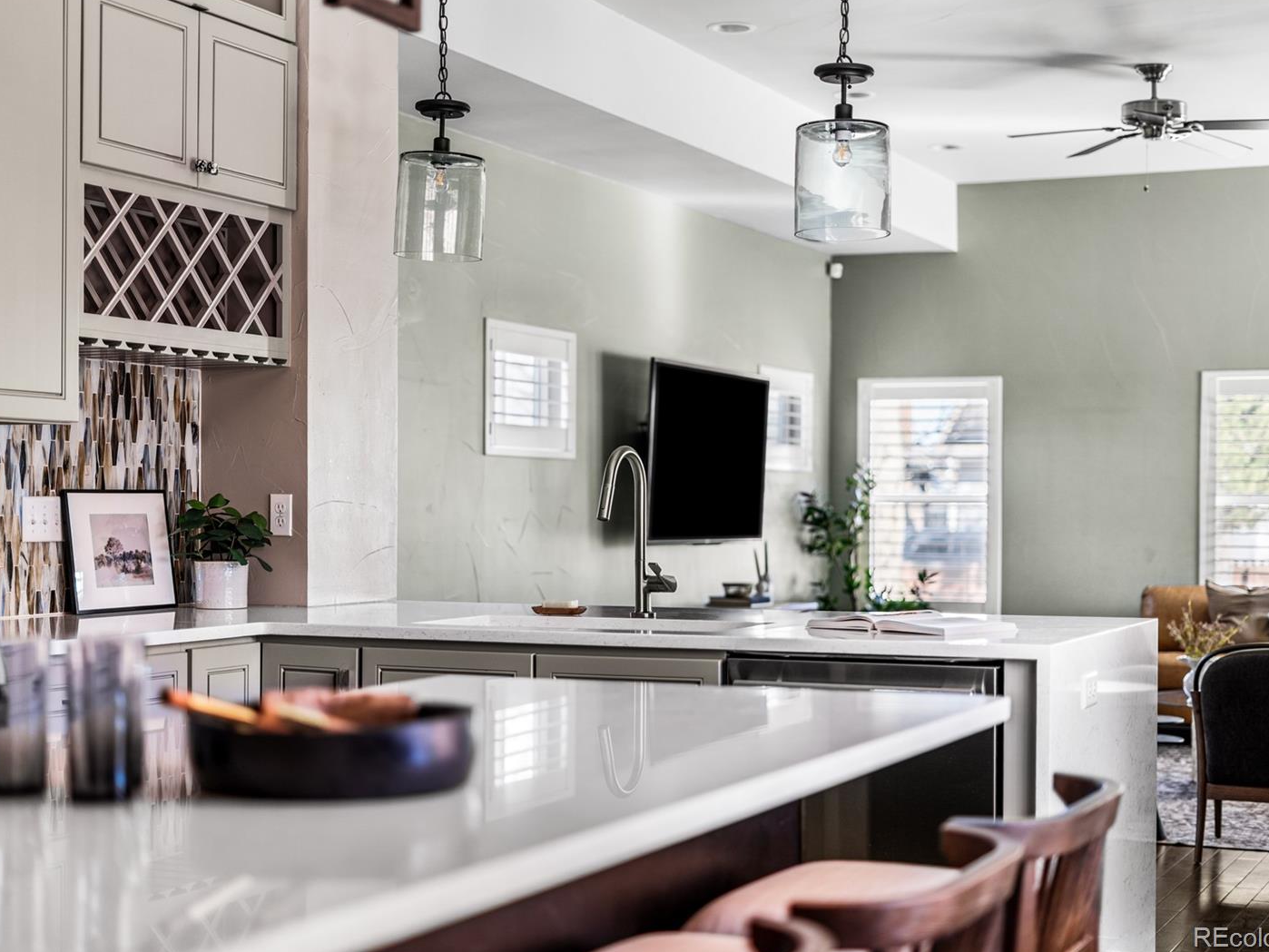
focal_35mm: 55
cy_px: 473
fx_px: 2017
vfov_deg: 26.6
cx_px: 615
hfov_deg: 34.9
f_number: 1.8
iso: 100
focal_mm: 50
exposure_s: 1/40
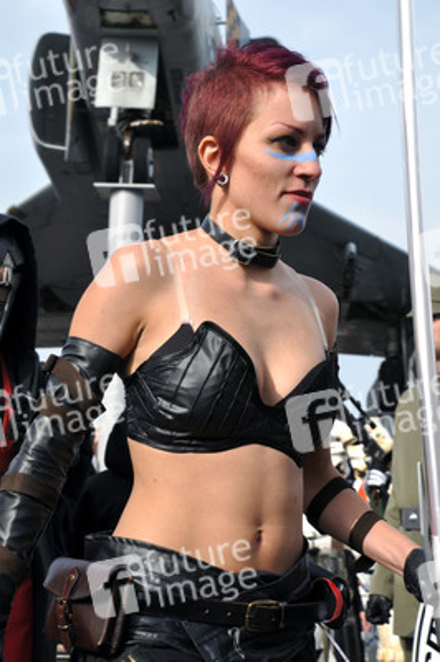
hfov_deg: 18.9
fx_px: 1322
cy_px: 331
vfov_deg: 28.1
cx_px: 220
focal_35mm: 72
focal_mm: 48
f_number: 9
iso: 200
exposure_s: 1/320
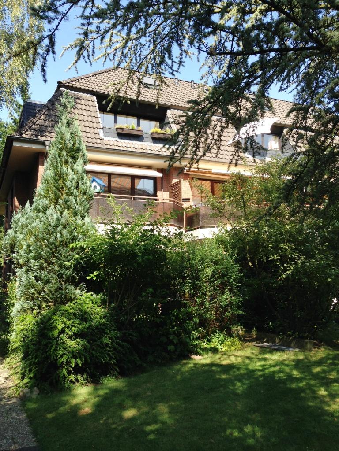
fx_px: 431
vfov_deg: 55.4
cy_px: 226
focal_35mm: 33
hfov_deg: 42.9
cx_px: 170
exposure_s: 1/475
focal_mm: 4.12
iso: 50
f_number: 2.4
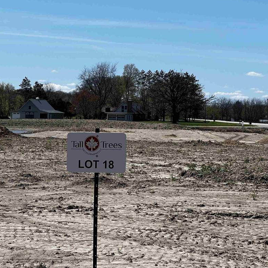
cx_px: 106
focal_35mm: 112
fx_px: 981
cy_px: 156
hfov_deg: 15.5
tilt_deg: -1.7
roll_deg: -0.9
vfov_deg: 15.5
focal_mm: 9
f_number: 2.8
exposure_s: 1/1119
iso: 32
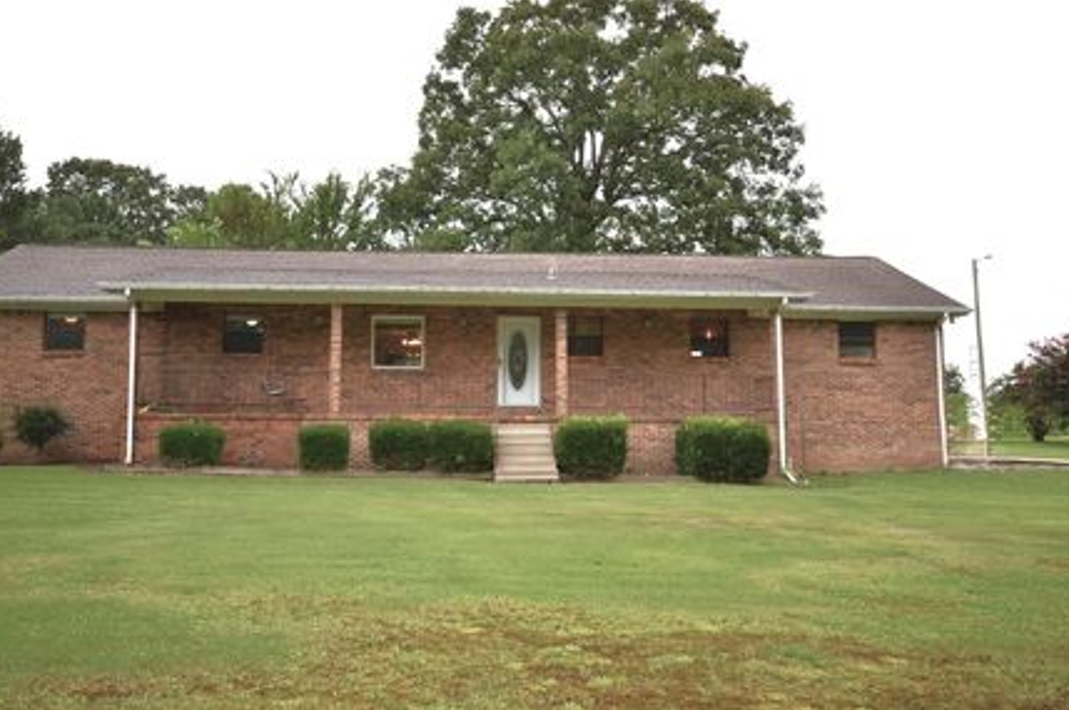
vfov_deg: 37.8
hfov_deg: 54.5
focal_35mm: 35
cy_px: 333
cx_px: 511
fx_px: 1038
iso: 125
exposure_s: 1/125
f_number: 5.6
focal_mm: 20
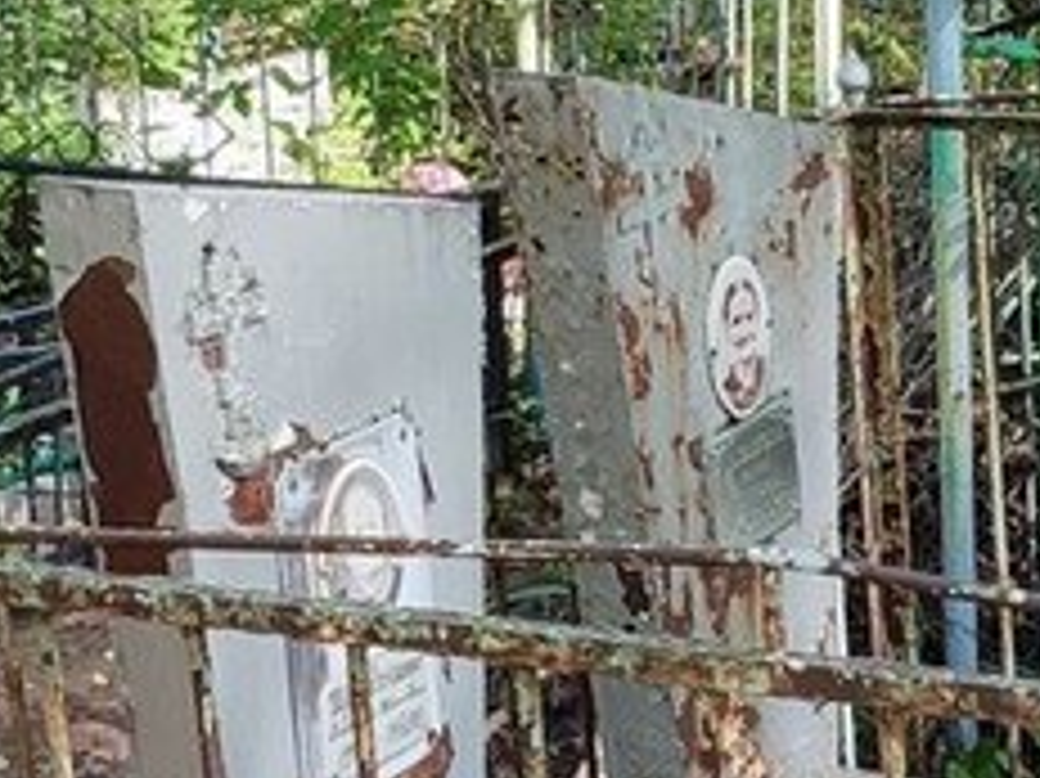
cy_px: 540
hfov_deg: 17.5
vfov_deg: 13.3
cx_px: 905
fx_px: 3333
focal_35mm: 111
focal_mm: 6.04
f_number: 1.9
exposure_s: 1/100
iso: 95
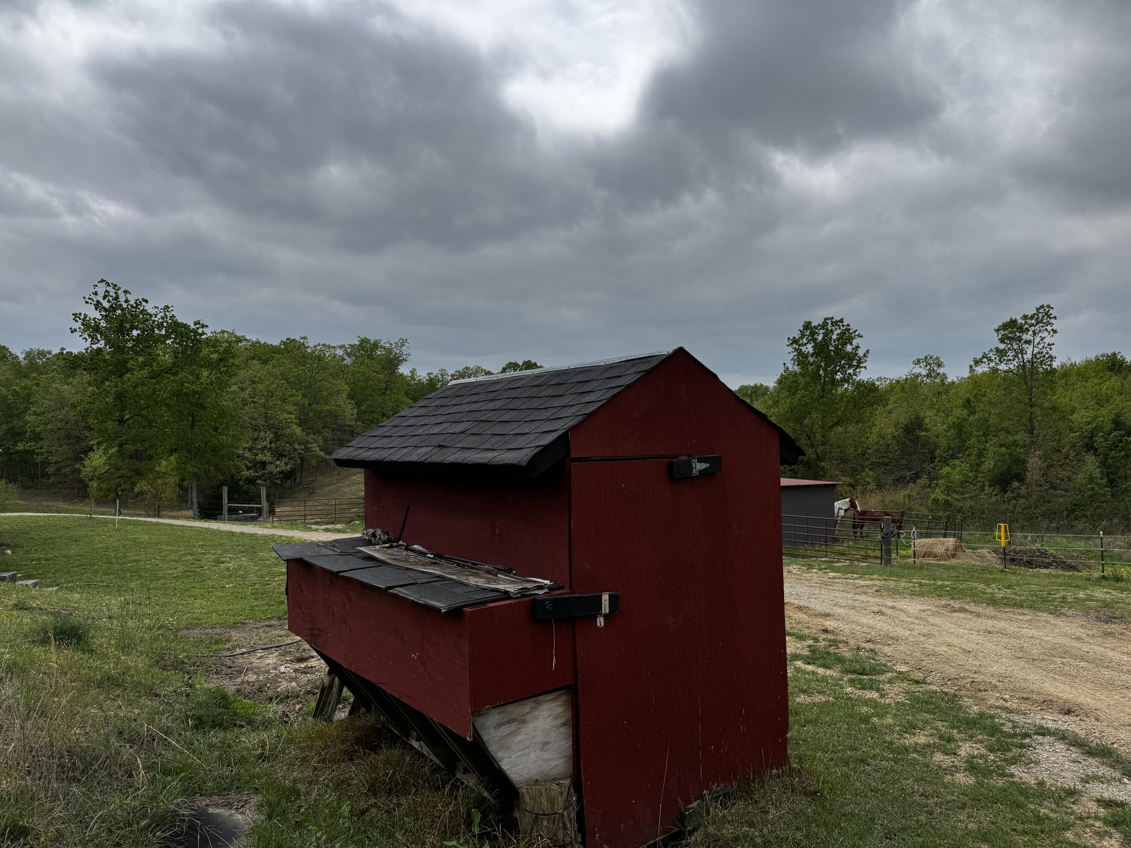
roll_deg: +0.1
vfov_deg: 56.8
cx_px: 566
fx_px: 784
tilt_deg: -0.6
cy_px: 424
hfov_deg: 71.6
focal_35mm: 24
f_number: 1.78
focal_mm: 6.76
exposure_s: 1/9009
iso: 80
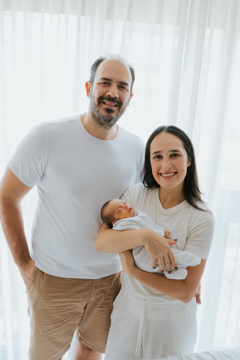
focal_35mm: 35
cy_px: 180
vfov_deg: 54.4
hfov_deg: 37.9
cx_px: 120
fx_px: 350
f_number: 3.2
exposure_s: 1/200
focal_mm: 35
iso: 1000
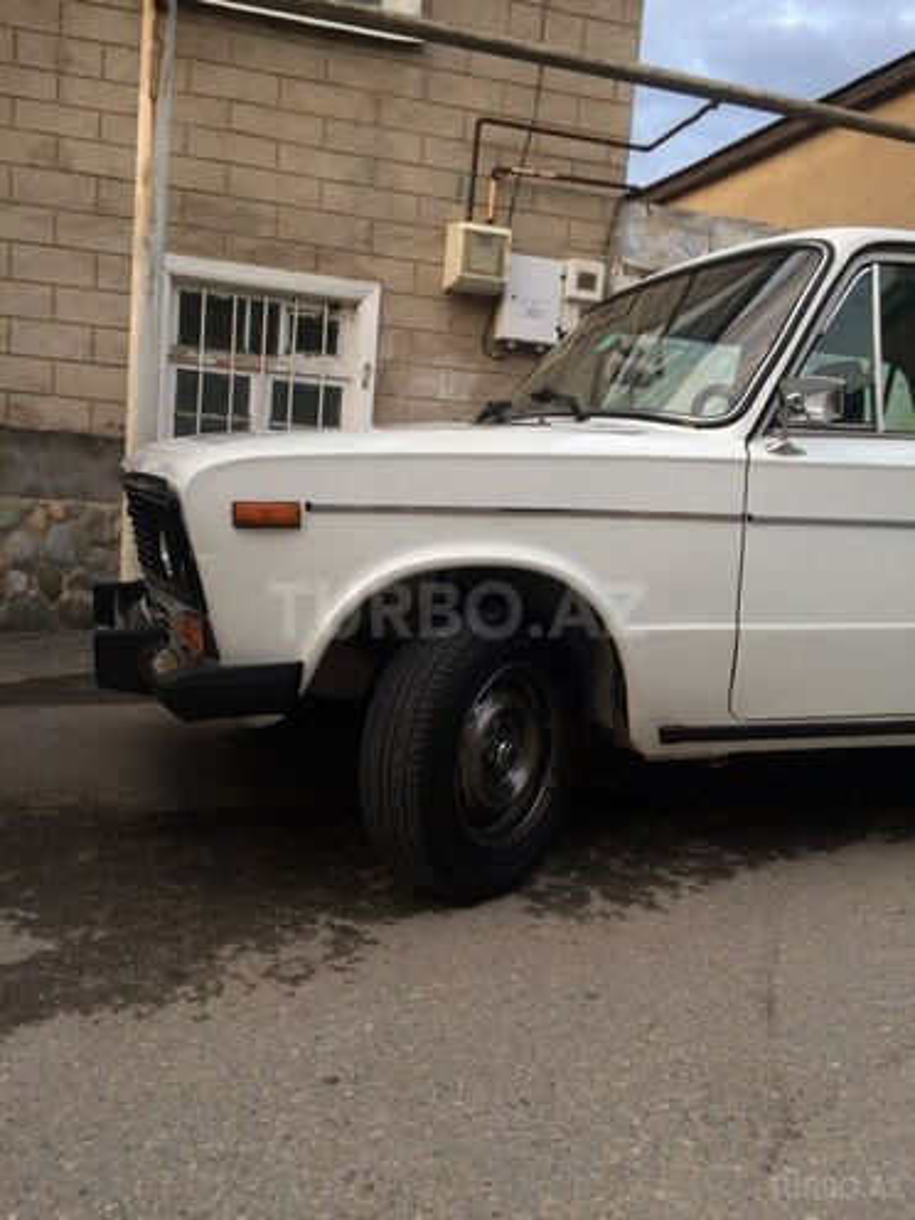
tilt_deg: -11.7
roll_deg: -3.2
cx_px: 458
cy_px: 610
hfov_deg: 48.2
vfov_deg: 61.7
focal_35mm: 29
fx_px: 1022
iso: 50
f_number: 2.2
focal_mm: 4.15
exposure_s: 1/50
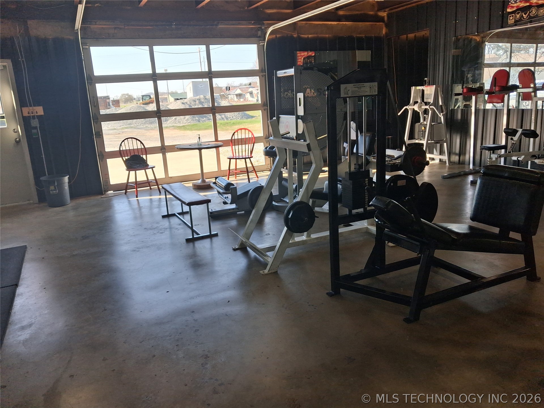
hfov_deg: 65.3
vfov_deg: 51.4
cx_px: 272
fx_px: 424
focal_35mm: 27
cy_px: 204
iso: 40
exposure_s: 1/120
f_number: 1.8
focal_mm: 4
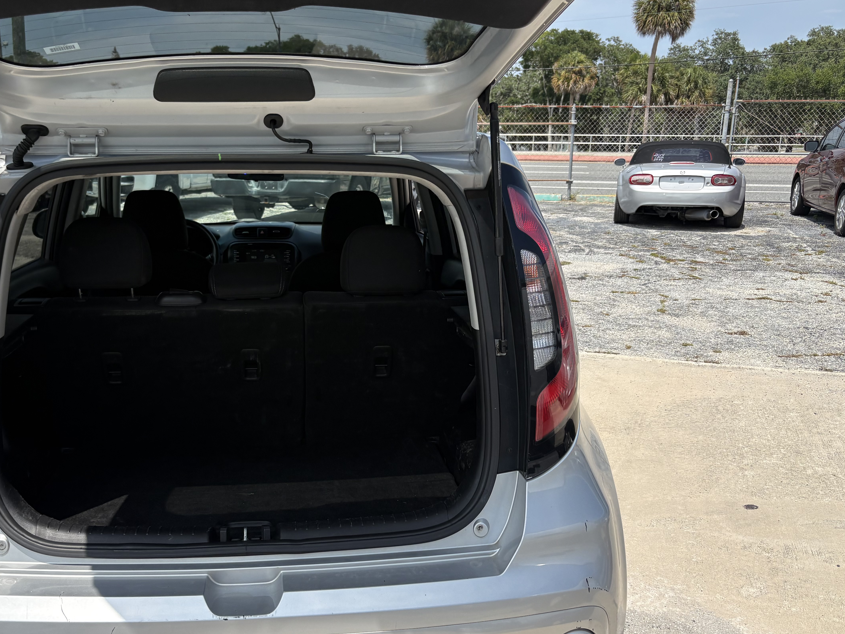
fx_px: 854
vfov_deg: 40.6
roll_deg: +2.4
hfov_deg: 52.1
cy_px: 360
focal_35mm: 35
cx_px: 316
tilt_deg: -11.9
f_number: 1.6
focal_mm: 5.96
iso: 50
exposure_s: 1/3448
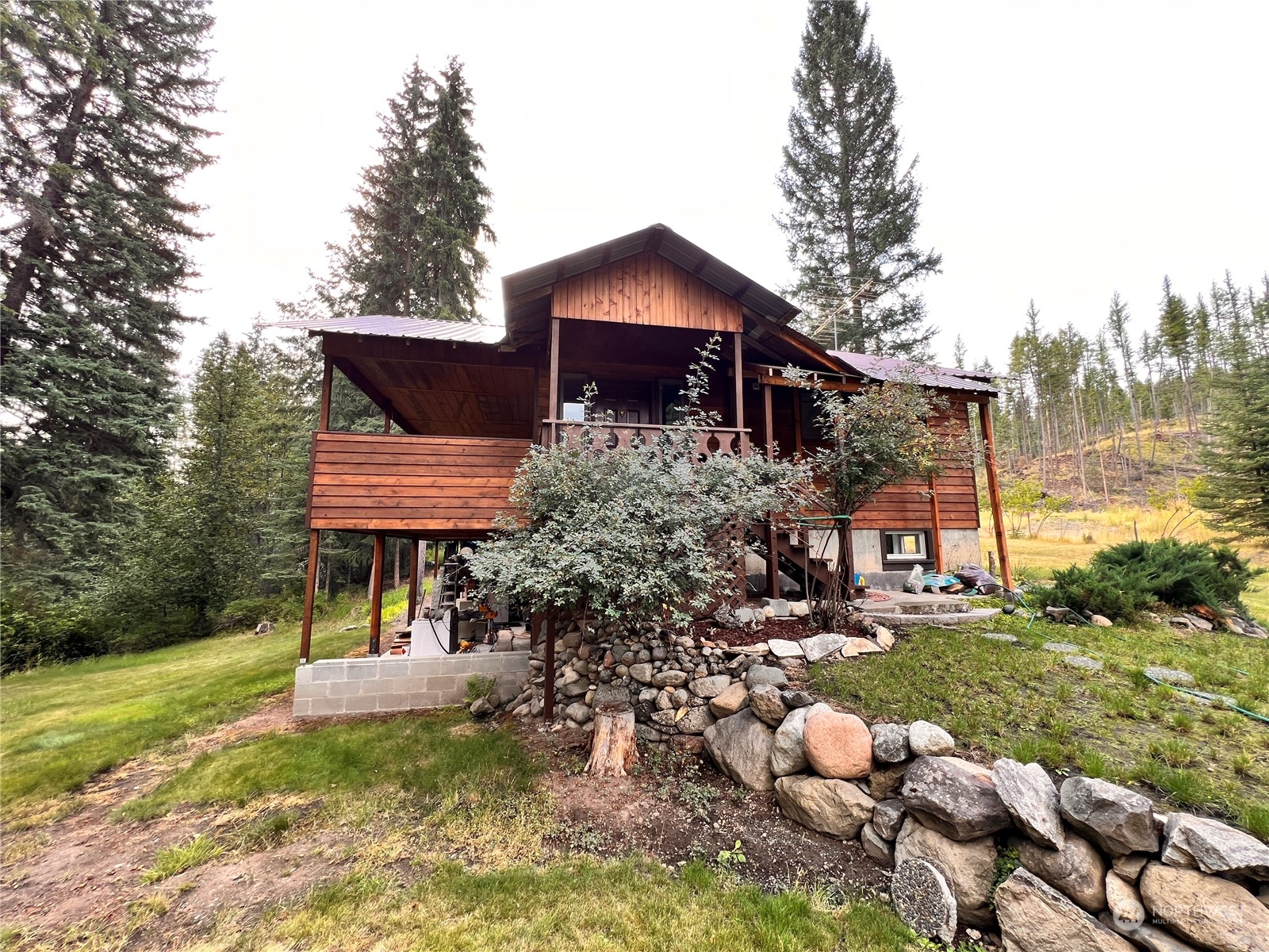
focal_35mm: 13
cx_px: 634
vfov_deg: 89.9
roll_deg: -0.2
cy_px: 476
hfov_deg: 106.2
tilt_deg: +8.4
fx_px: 477
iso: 50
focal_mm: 1.57
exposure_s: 1/99
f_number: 1.8
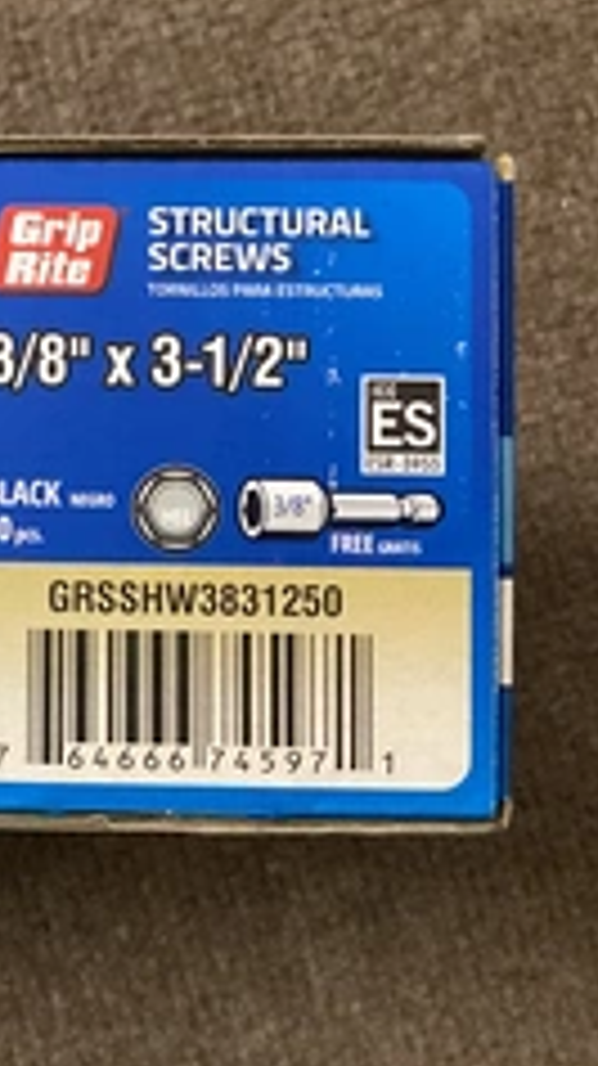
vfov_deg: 36.6
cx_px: -184
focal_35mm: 57
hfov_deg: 19.4
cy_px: 504
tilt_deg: -87.1
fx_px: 1610
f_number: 2.4
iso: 320
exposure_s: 1/40
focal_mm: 3.3
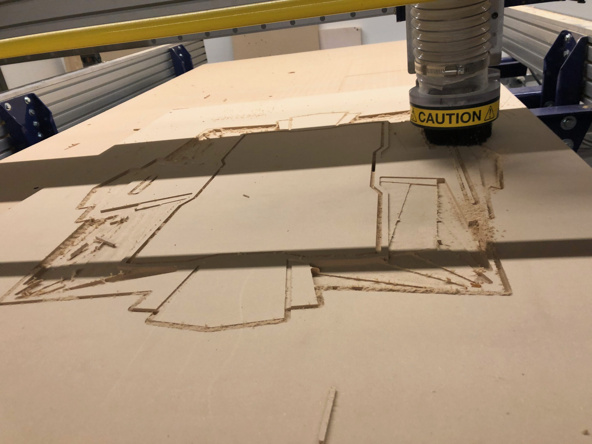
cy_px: 222
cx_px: 296
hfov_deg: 63.4
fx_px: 479
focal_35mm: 28
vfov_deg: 49.7
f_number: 1.8
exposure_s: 1/30
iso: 32
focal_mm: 4
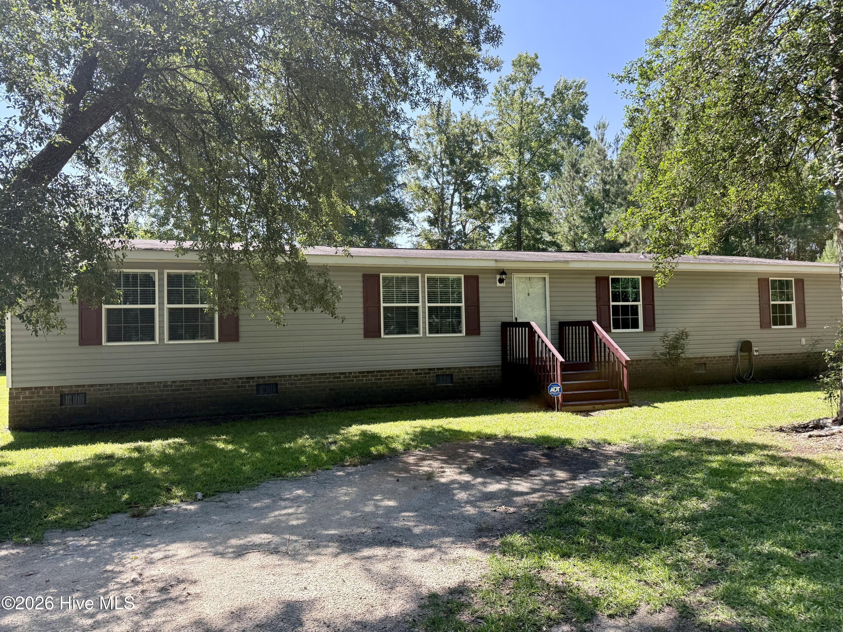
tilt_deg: +2.5
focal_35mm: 24
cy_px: 316
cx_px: 422
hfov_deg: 71.6
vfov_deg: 56.8
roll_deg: +1.8
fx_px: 584
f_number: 1.78
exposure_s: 1/1437
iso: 100
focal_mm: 6.76
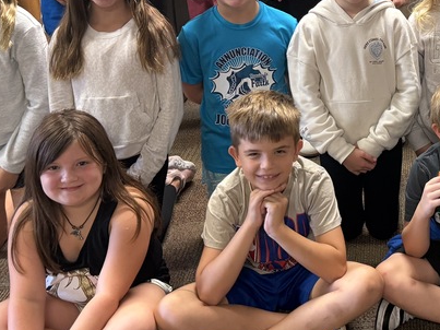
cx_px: 427
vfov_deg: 23.5
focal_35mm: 61
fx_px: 775
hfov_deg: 29.8
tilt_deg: -15.9
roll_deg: +0.5
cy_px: 47
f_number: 1.78
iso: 400
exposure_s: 1/56
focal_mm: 6.76
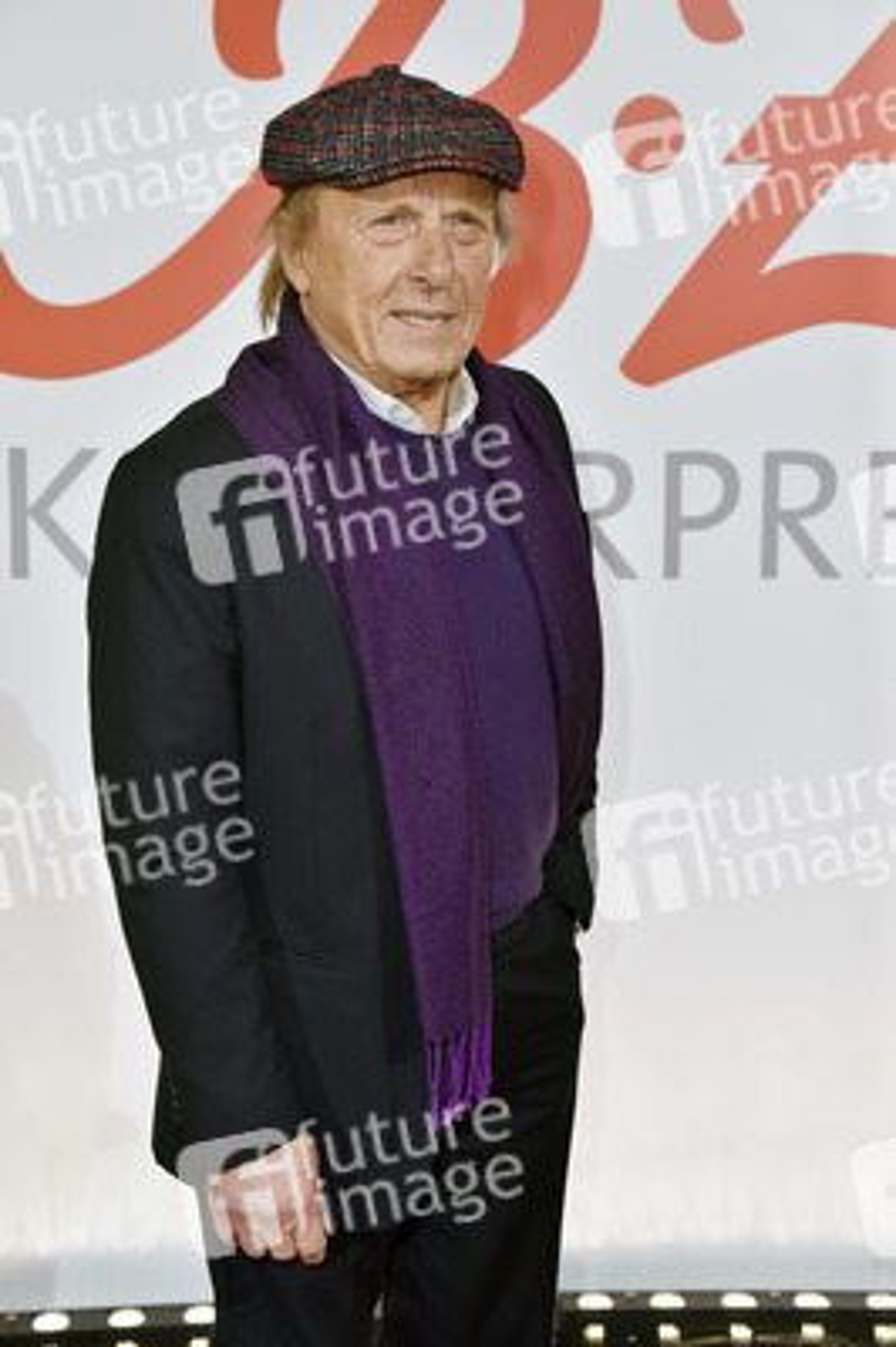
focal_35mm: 62
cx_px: 448
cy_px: 674
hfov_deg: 21.9
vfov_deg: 32.4
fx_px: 2319
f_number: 6.3
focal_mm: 62
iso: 2000
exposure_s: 1/125
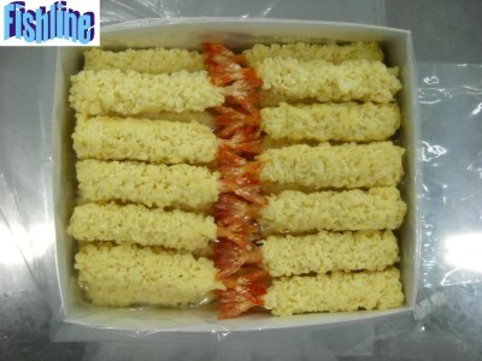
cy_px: 180
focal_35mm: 41
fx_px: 571
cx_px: 241
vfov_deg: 35.1
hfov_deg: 45.8
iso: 800
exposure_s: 1/129
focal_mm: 6.72
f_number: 3.1
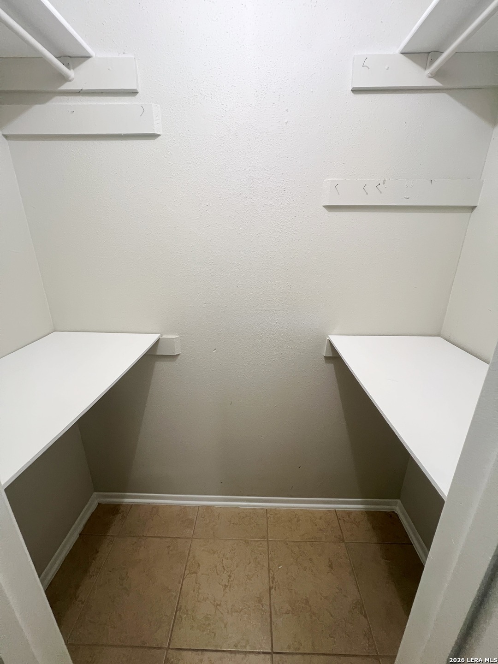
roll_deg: +0.4
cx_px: 249
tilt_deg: -18.2
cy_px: 332
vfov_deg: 106.2
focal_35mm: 13
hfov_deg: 89.9
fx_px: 249
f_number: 1.8
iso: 500
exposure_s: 1/60
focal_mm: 1.57
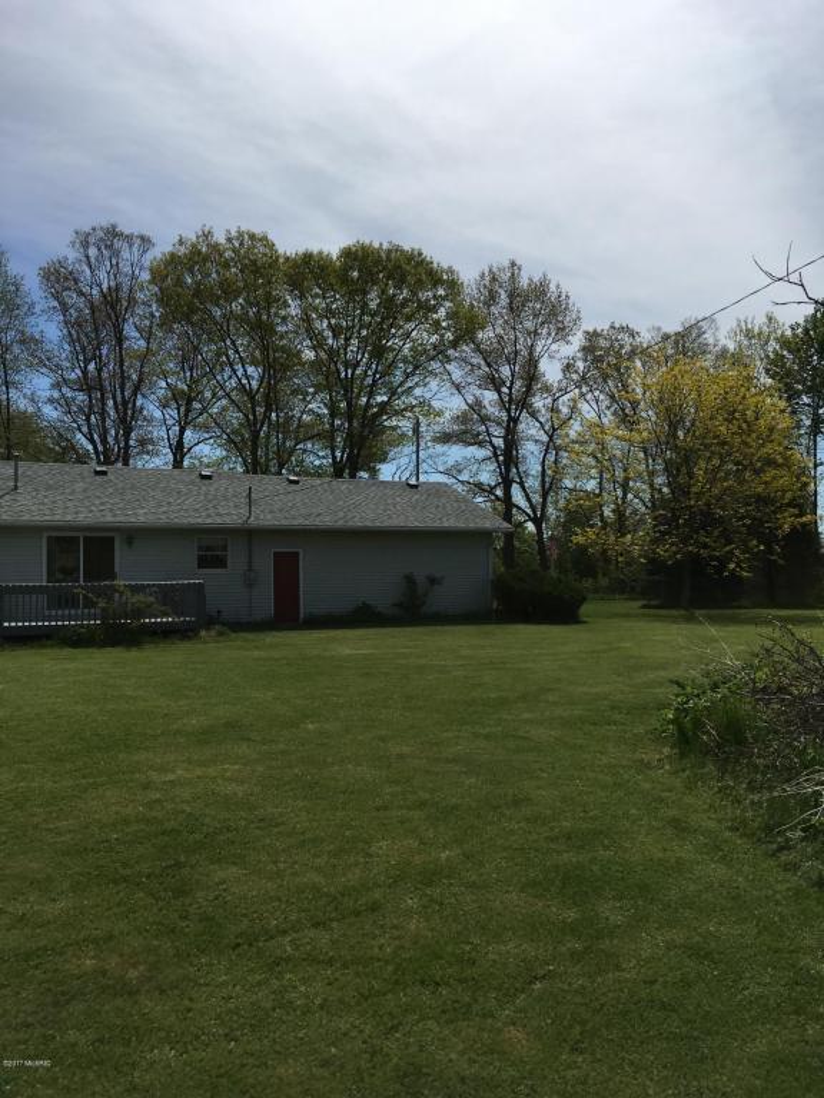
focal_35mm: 29
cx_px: 412
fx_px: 920
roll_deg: +2.7
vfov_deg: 61.7
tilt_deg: +2.0
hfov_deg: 48.2
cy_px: 549
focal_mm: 4.15
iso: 25
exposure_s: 1/4049
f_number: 2.2
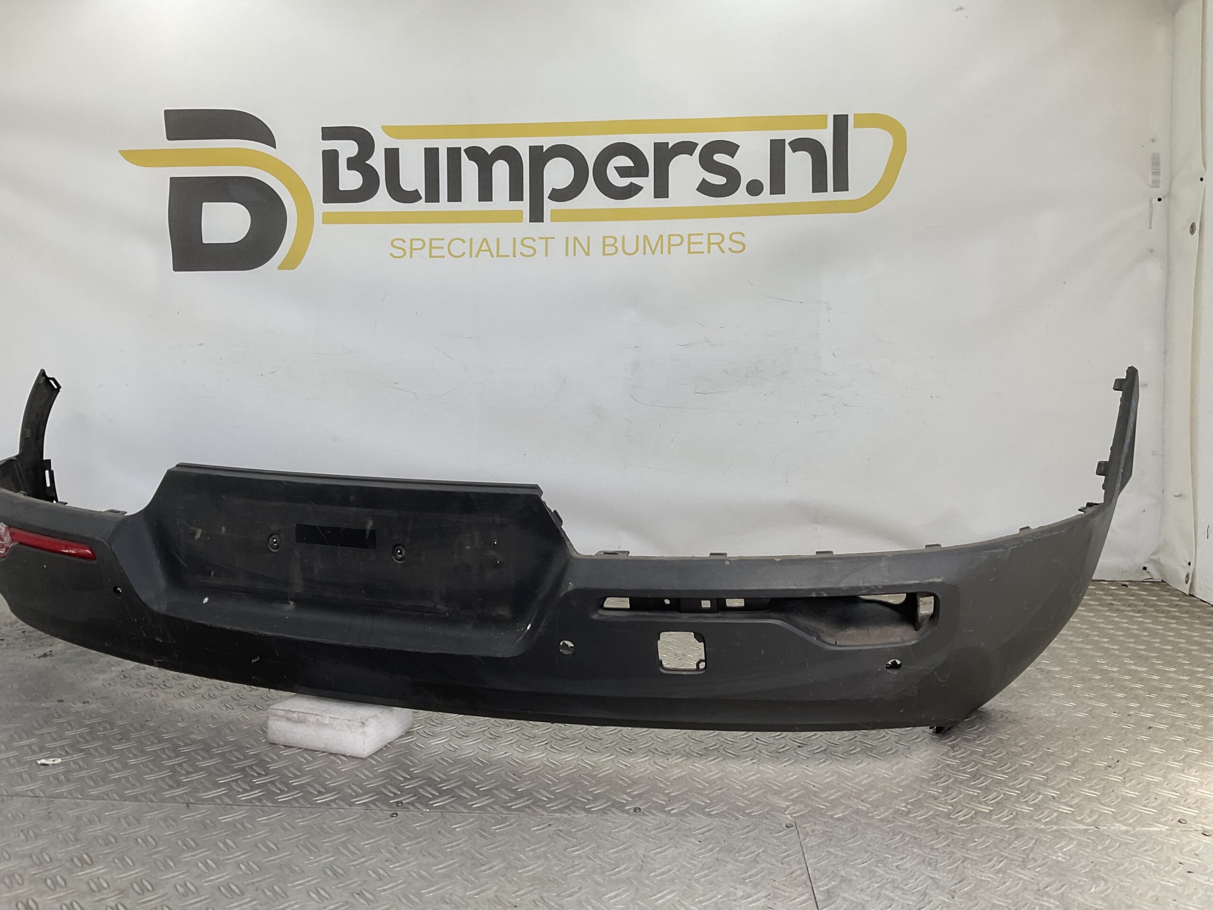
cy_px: 455
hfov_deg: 61.7
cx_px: 606
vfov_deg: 48.2
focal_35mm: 29
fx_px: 1016
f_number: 1.8
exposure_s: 1/225
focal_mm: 3
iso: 16
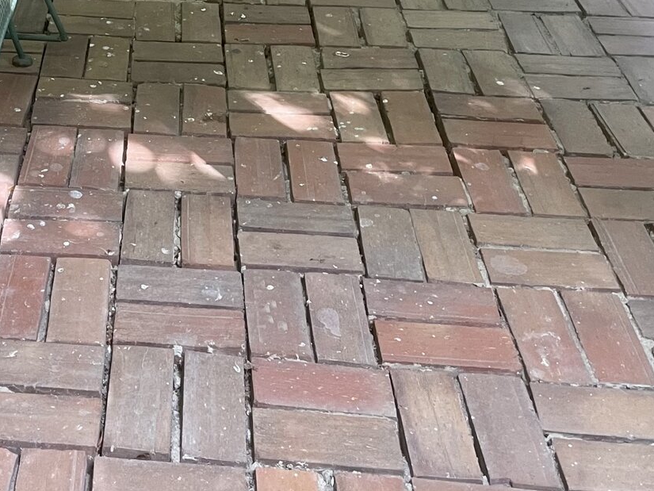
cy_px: -42
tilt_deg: -22.9
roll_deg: +1.1
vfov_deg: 22.1
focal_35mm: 63
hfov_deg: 29.5
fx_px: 1190
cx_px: 67
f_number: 1.6
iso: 80
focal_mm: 4.2
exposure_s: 1/60
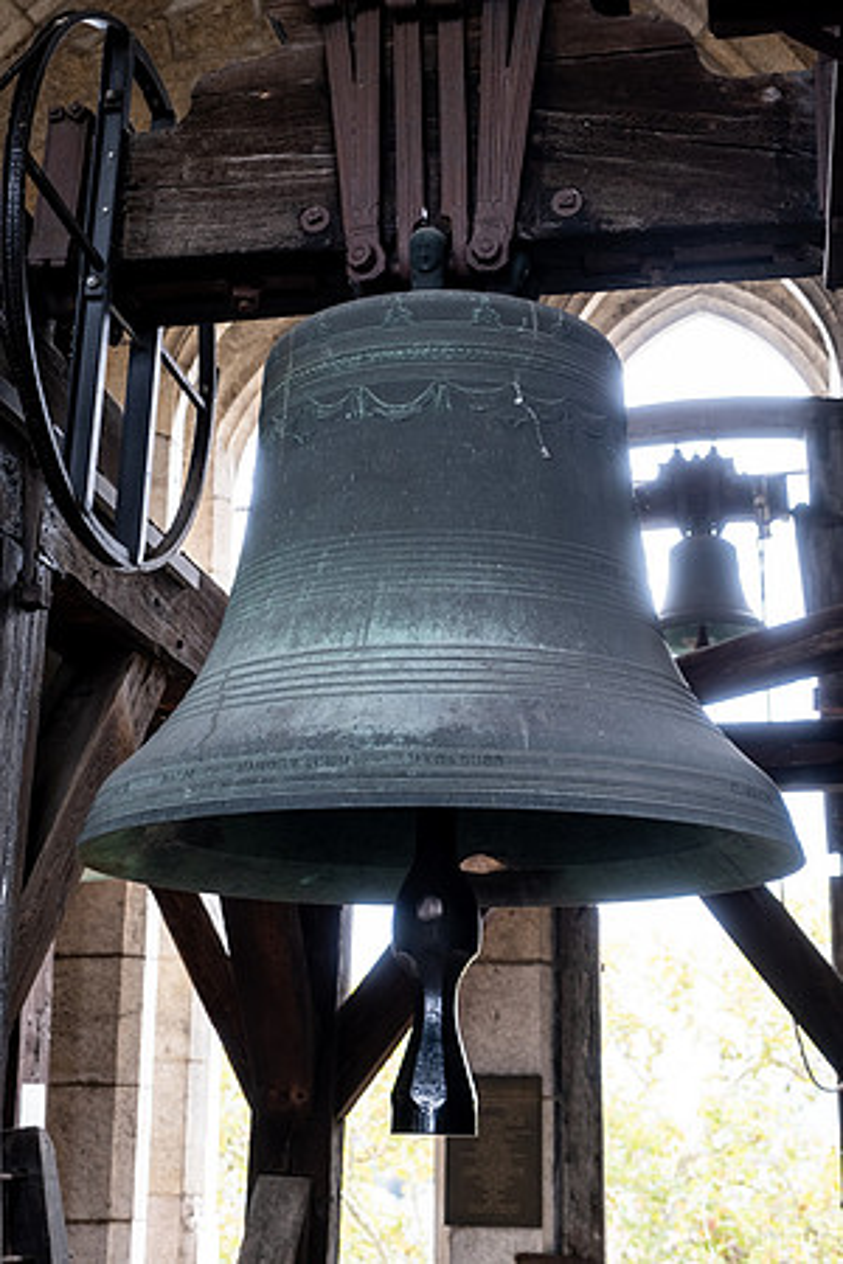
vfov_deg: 41.1
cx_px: 422
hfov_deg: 28.1
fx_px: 1686
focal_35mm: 48
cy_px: 632
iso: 400
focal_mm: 32.1
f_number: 2.8
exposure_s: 1/125
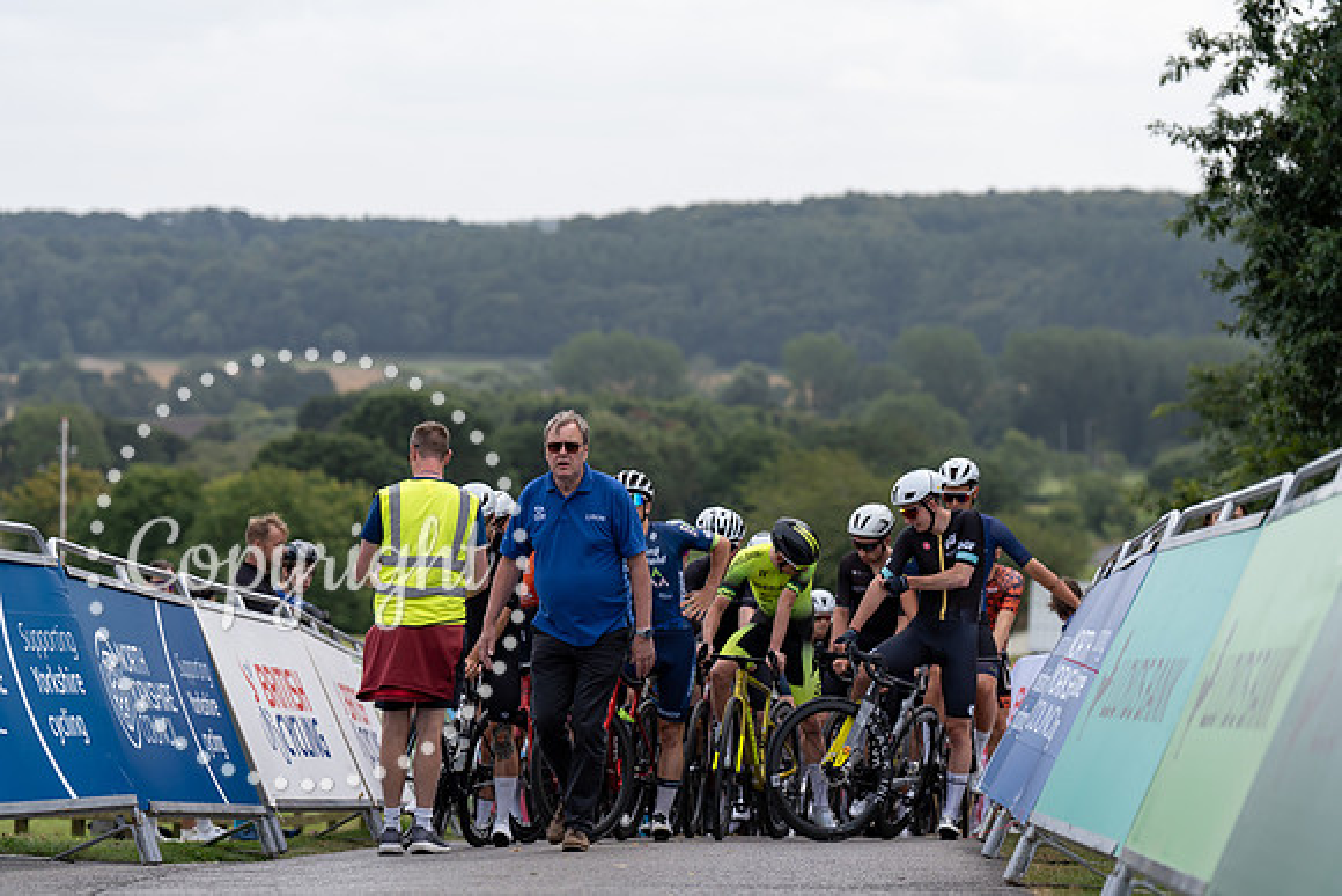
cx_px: 671
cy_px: 448
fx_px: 4847
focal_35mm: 130
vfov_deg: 10.6
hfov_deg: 15.8
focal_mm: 130
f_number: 3.5
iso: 100
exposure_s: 1/800
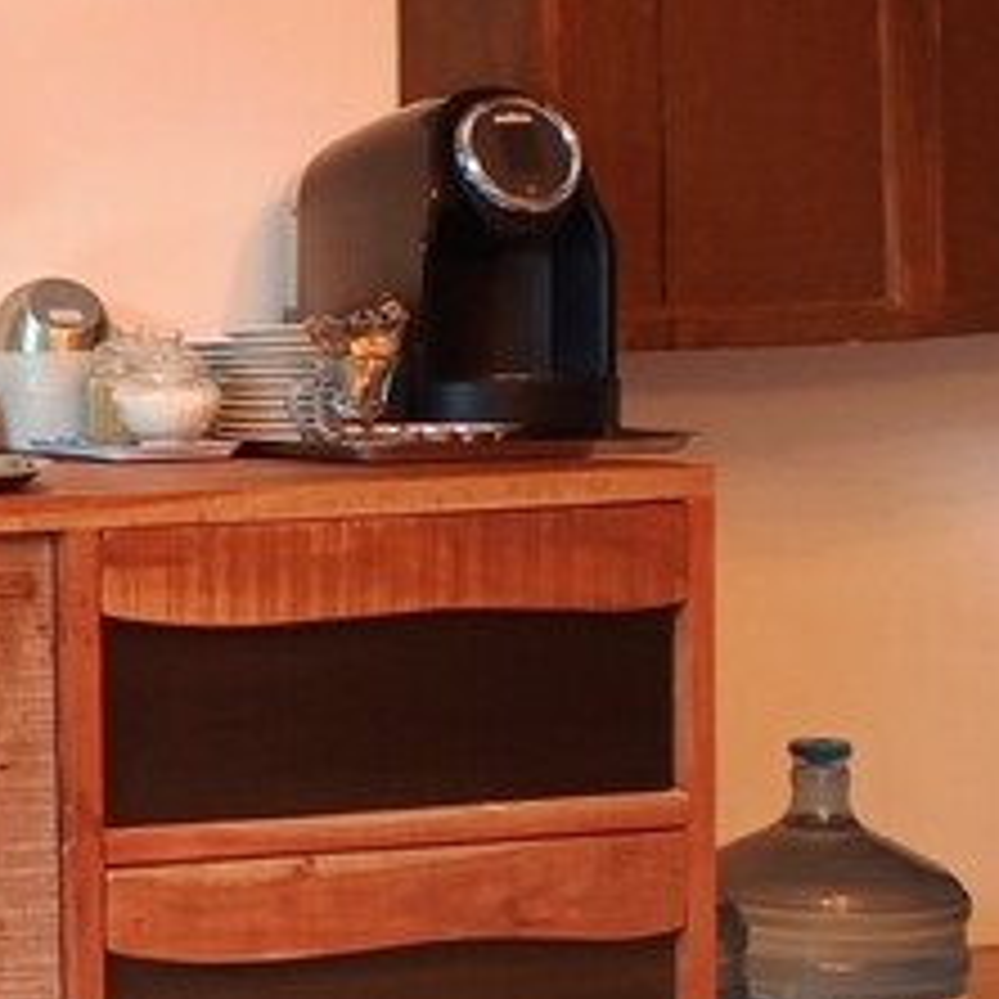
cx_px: -855
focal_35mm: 98
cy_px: 490
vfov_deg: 17.7
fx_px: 3200
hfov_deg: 15.1
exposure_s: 1/100
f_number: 1.4
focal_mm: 5.89
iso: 961
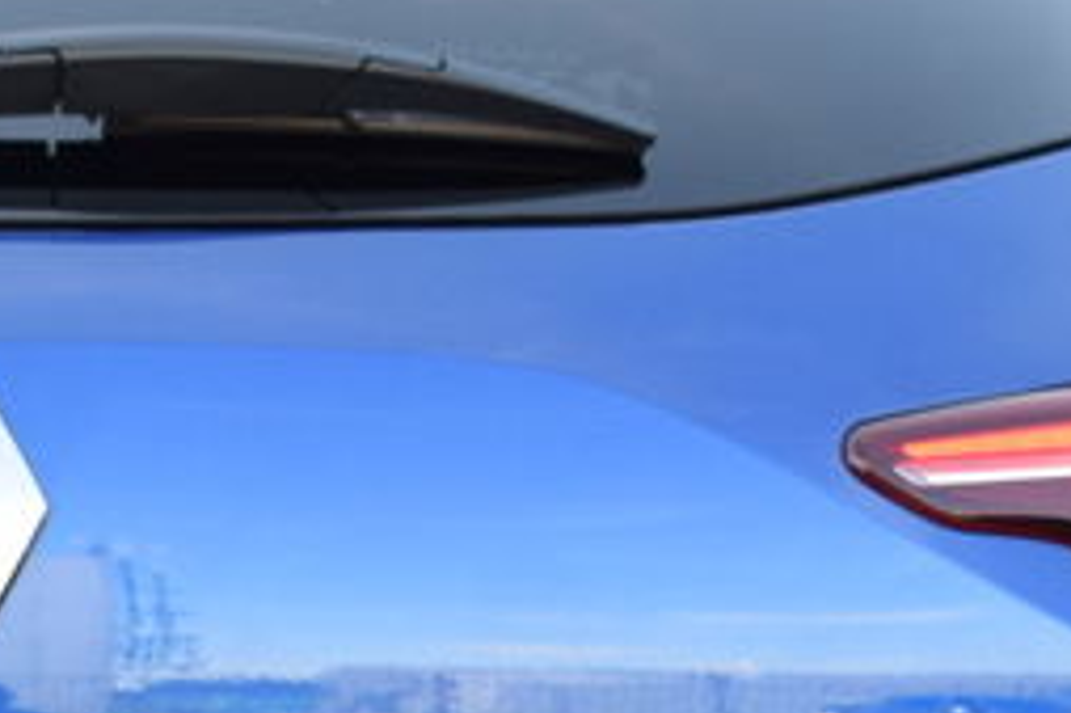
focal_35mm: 213
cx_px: -84
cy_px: 1017
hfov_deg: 9.6
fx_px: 6332
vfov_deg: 6.4
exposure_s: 1/125
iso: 400
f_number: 5.6
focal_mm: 30
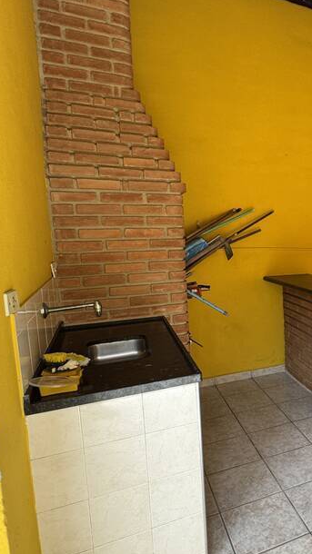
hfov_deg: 37.0
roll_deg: +0.6
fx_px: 397
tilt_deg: -8.2
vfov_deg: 69.9
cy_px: 284
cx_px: 332
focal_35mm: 27
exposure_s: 1/99
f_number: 2.2
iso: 80
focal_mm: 2.22
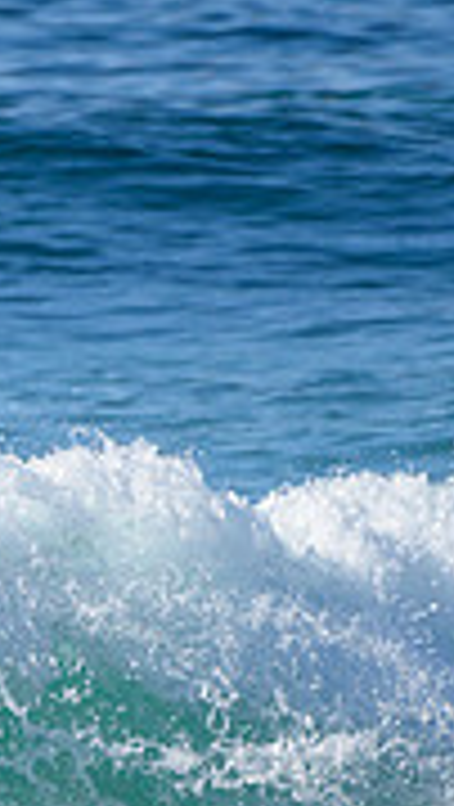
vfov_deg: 1.0
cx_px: -452
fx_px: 44346
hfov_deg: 0.6
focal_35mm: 2077
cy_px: 832
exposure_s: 1/2000
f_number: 5.6
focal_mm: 500
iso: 180
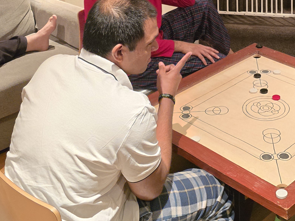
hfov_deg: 31.7
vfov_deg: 23.1
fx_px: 503
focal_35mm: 59
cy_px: -32
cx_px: 245
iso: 2000
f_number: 1.7
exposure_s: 1/100
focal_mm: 6.3
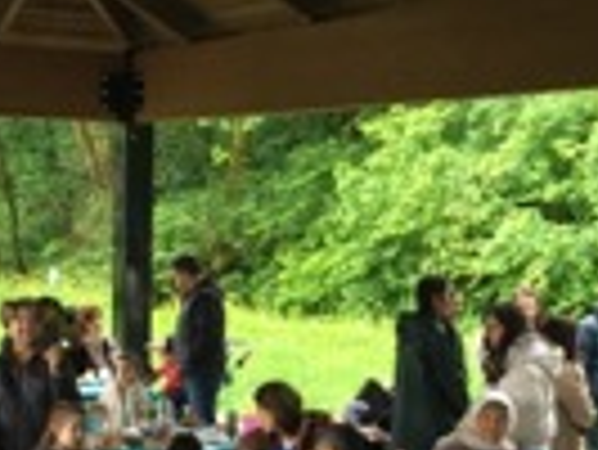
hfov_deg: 22.4
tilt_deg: -9.7
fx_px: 1504
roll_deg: -1.5
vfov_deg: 16.6
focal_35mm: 87
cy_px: 454
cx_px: 180
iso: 100
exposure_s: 1/30
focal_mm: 4.15
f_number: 2.2
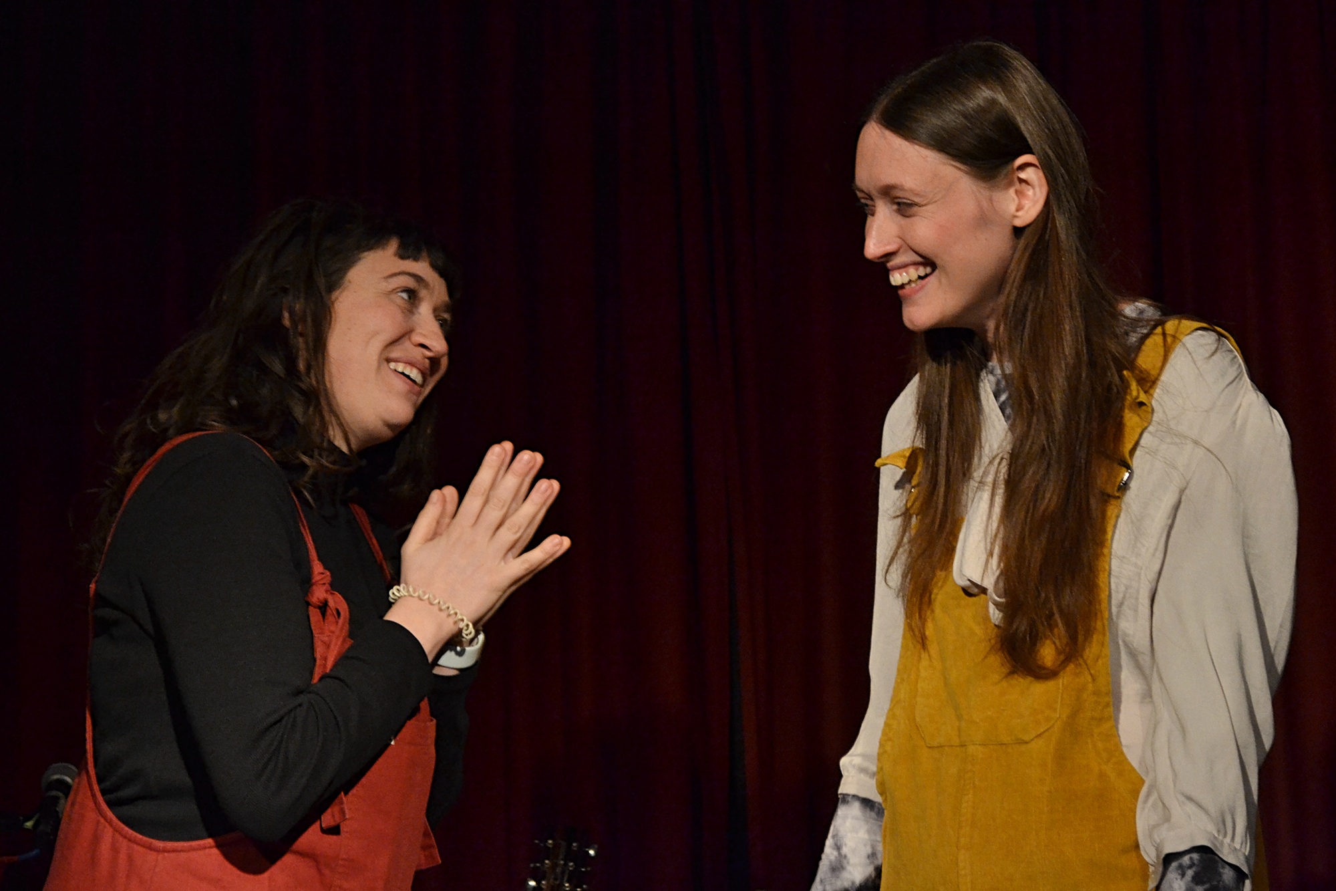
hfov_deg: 24.6
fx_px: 3061
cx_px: 668
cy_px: 446
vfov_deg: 16.6
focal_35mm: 82
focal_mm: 55
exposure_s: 1/100
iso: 1600
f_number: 5.6
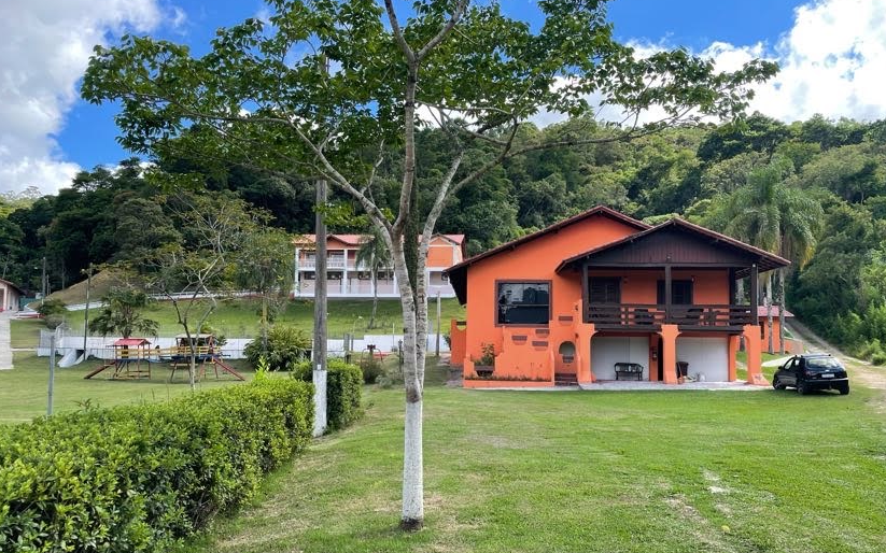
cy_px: 321
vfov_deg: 44.4
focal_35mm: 28
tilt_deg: +3.7
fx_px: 676
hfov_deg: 66.5
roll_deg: -0.4
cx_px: 444
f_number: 1.6
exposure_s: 1/932
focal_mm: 4.2
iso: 32
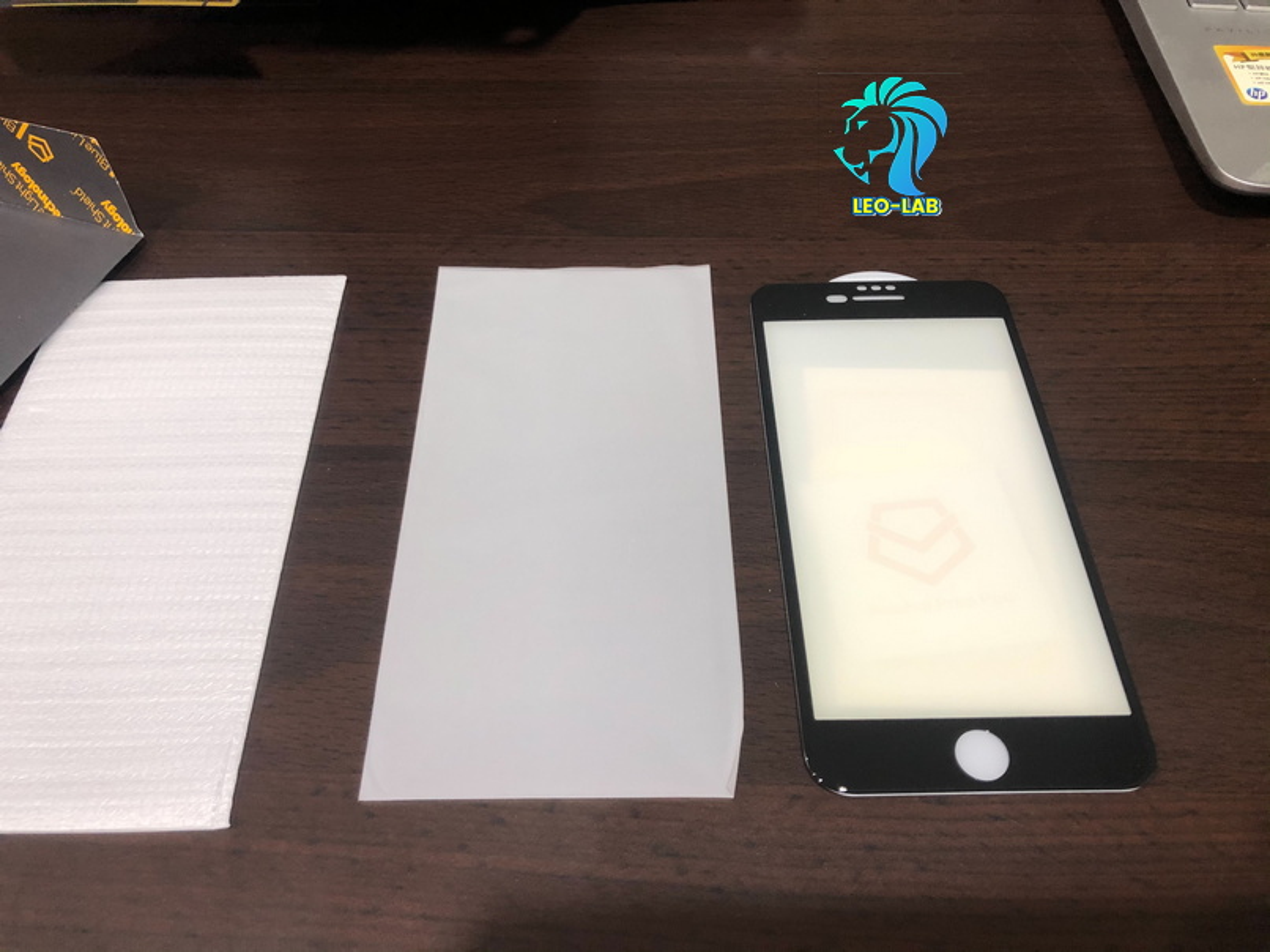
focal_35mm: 28
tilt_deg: -53.7
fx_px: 1027
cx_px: 635
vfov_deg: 49.7
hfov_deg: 63.5
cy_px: 476
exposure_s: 1/15
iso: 40
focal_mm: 3.99
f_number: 1.8
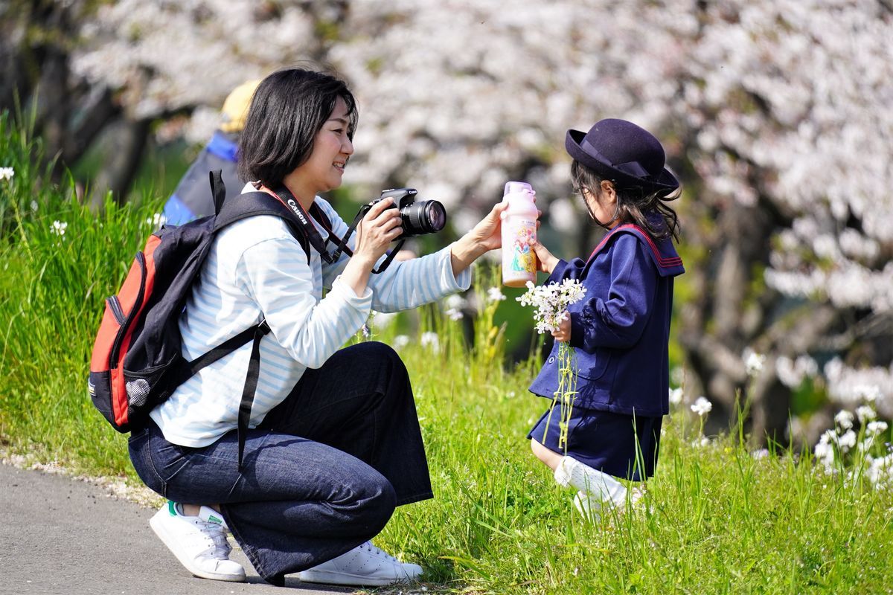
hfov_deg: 3.9
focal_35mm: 525
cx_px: 446
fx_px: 13022
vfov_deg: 2.6
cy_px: 298
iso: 250
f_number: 6.3
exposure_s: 1/500
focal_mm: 350
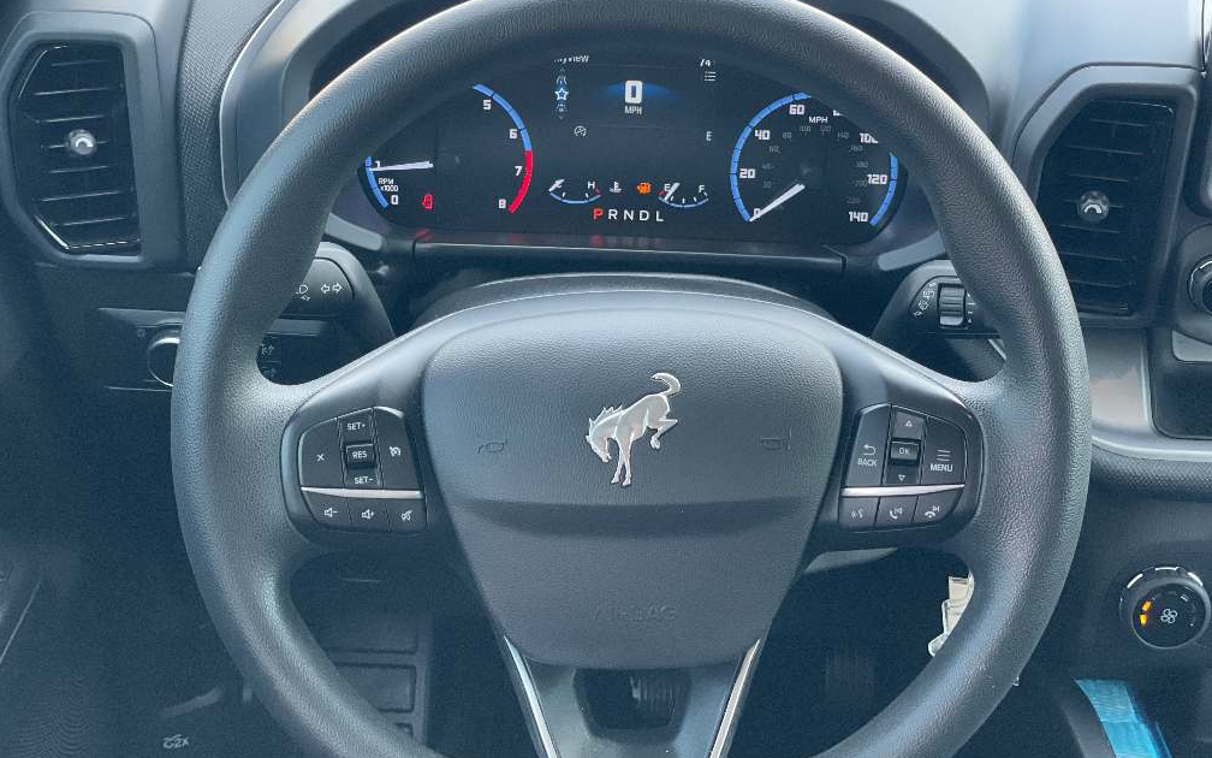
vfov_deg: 23.1
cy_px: 387
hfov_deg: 36.3
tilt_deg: -32.4
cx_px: 608
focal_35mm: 56
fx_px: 1850
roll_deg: +0.4
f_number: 2
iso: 125
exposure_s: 1/99
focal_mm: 6
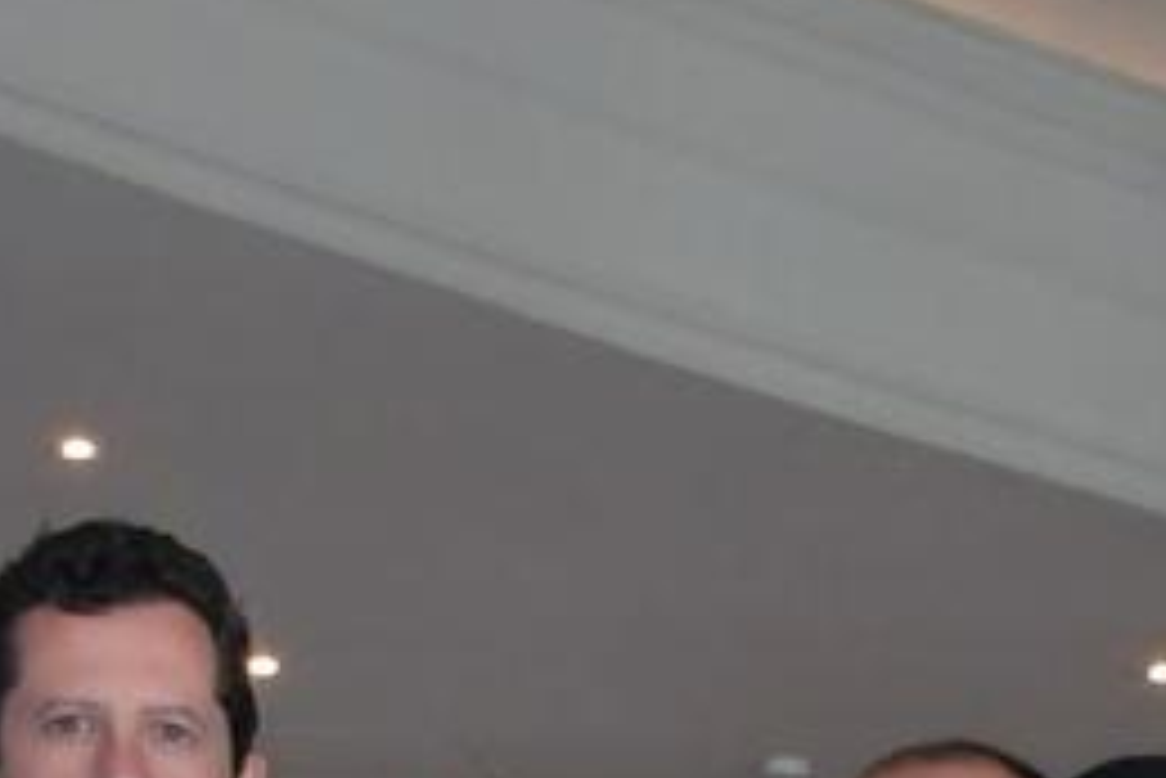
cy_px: 2775
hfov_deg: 7.4
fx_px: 8652
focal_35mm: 267
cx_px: 2260
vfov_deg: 4.8
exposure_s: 1/100
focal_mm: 24
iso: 1250
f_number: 5.6
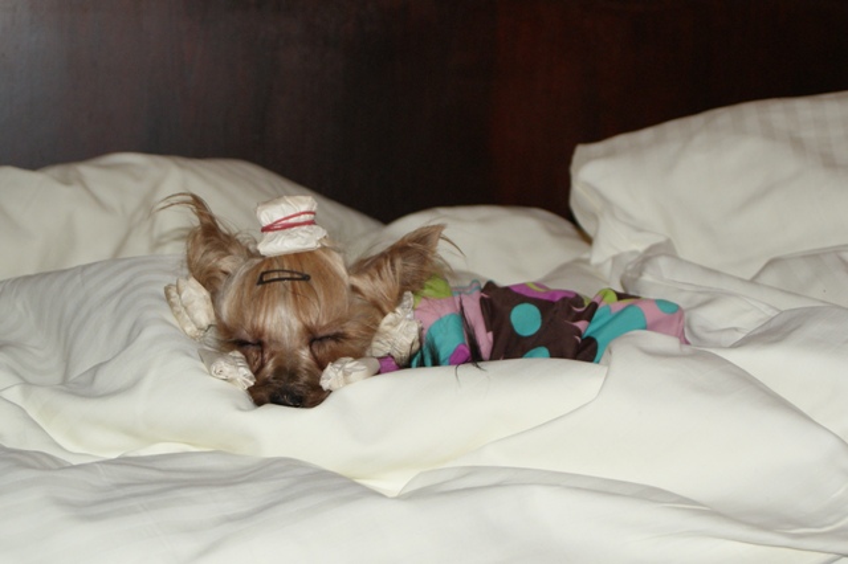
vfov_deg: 18.2
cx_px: 424
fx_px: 1766
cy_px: 282
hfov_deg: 27.0
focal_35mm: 75
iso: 400
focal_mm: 50
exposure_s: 1/80
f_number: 5.6
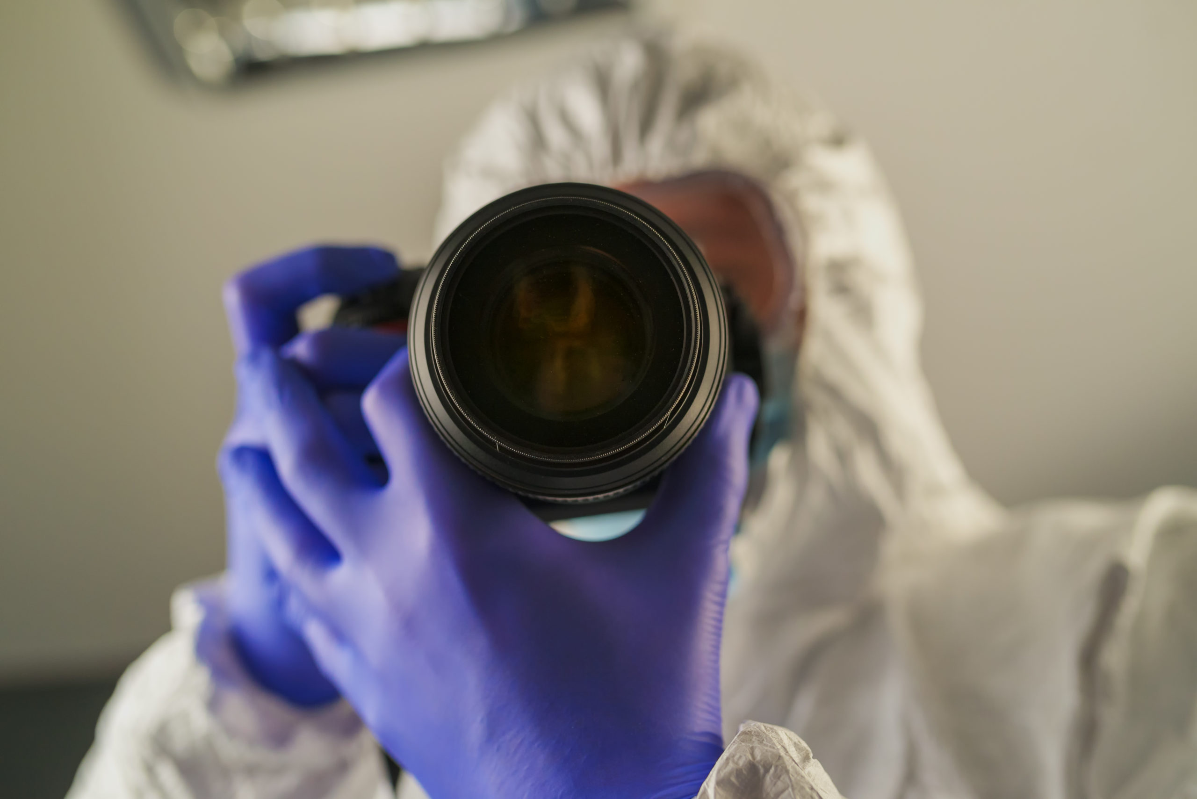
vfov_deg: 37.9
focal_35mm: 35
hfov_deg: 54.4
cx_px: 598
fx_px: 1164
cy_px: 400
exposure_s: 1/125
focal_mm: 35
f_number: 3.2
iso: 200
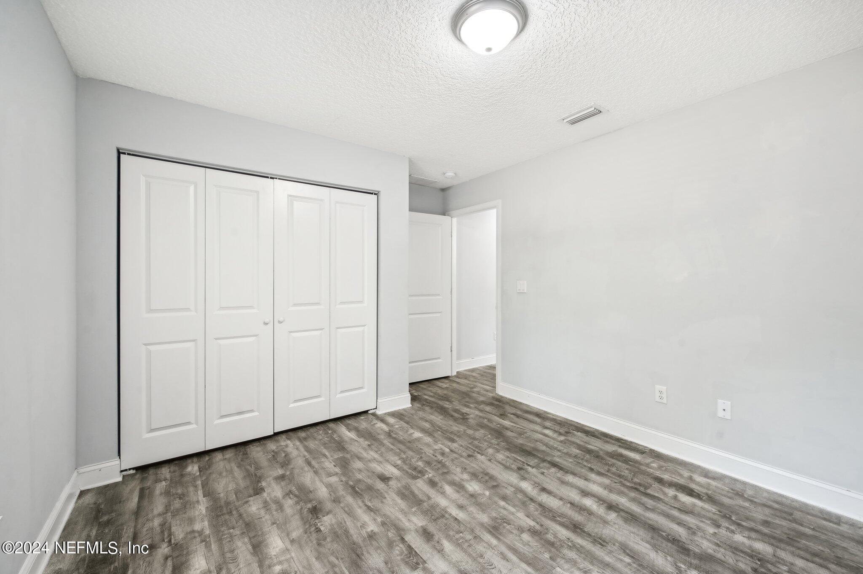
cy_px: 287
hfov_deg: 104.3
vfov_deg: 81.1
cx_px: 432
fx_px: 335
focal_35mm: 14
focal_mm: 14
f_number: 8
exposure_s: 1/6
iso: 400
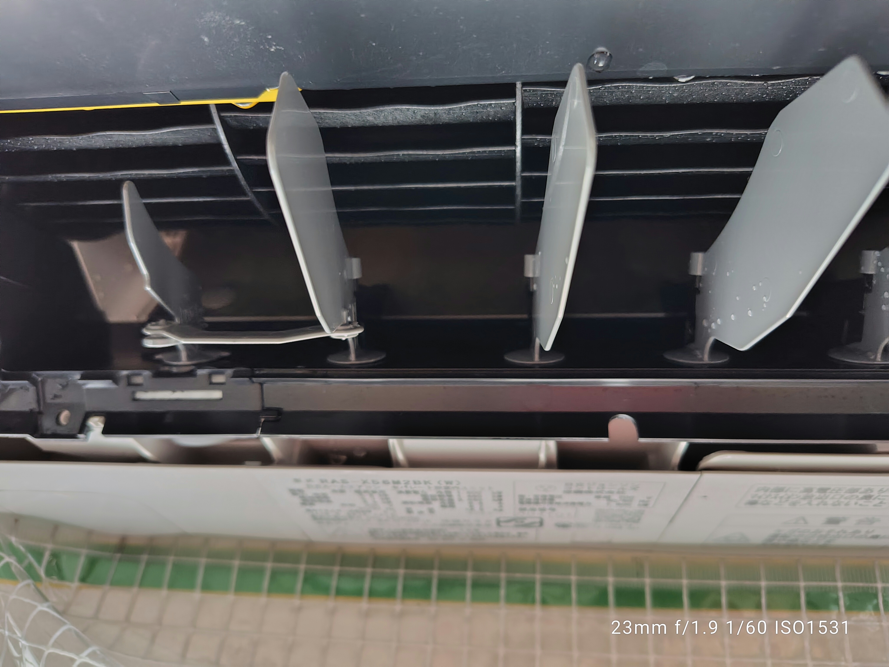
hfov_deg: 73.9
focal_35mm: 23
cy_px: 334
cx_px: 444
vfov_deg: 58.9
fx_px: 591
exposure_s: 1/60
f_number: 1.9
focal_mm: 5.6
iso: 1531
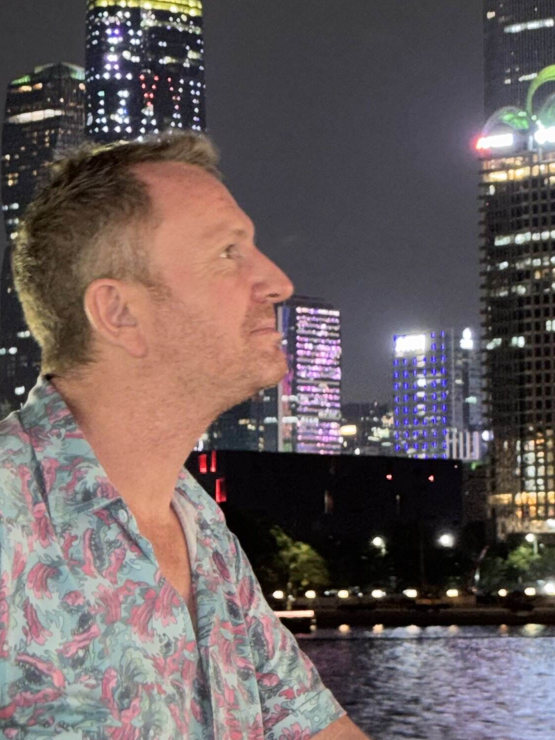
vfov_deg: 15.1
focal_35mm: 130
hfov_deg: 11.4
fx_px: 2779
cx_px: 400
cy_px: 178
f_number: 1.78
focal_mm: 6.76
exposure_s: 1/5
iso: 125
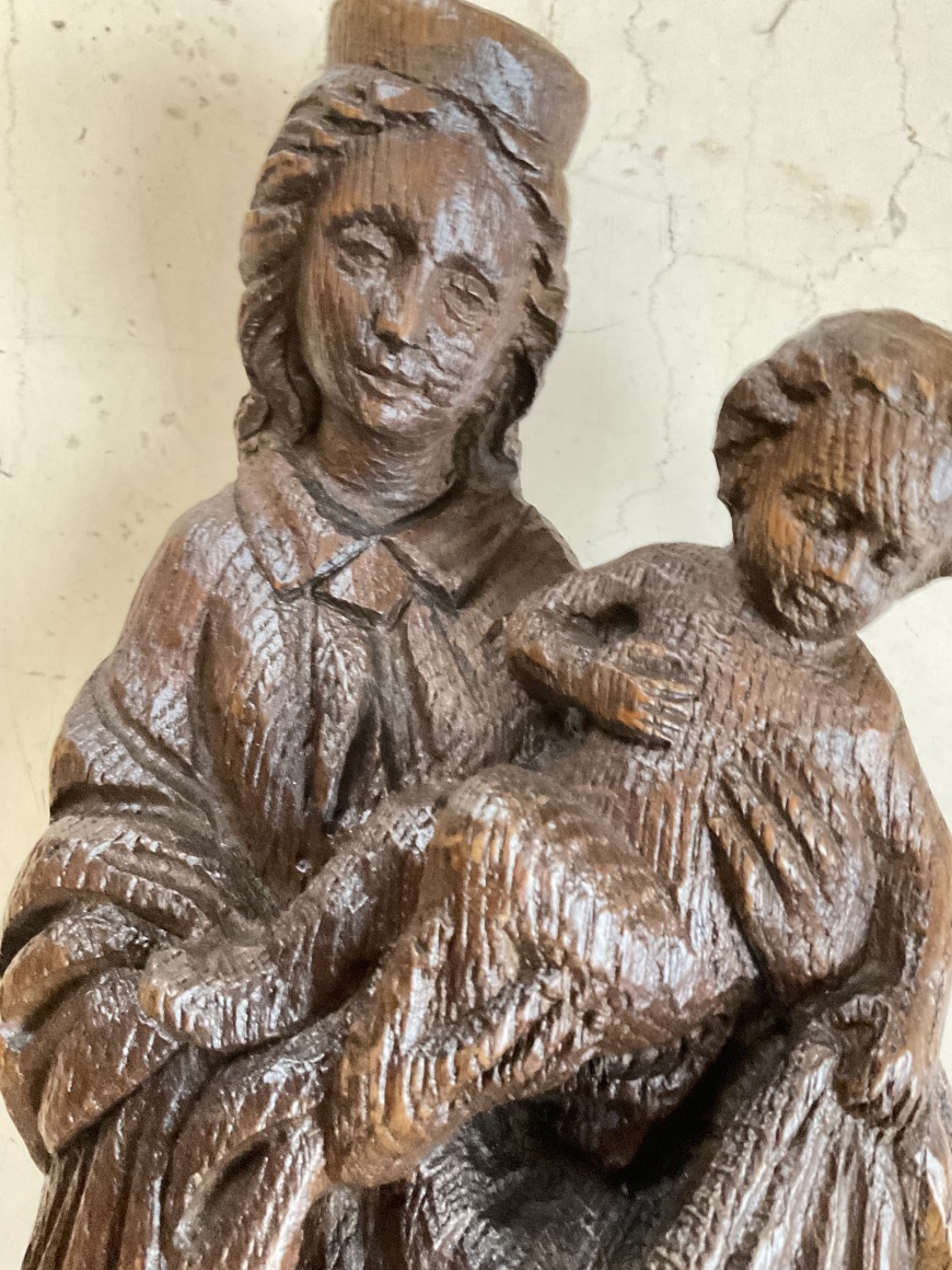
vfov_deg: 60.0
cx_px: 479
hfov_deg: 46.8
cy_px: 627
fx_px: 1100
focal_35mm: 30
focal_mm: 3
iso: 500
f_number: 1.8
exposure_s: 1/17
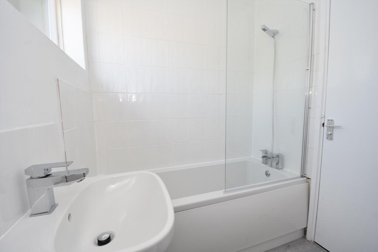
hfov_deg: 100.4
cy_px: 126
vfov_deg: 77.3
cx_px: 189
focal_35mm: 15
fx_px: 158
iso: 200
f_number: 4.5
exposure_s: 1/80
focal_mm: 10
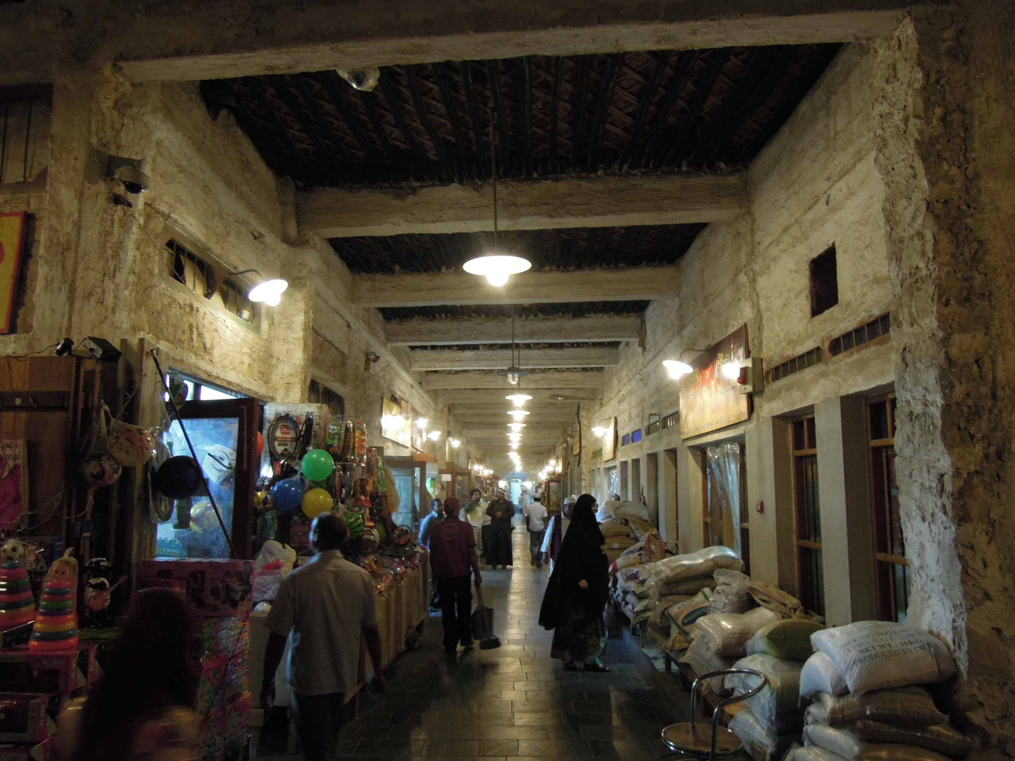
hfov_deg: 71.6
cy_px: 380
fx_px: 704
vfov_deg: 56.8
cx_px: 508
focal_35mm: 24
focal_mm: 4.3
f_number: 2.8
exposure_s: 1/20
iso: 400
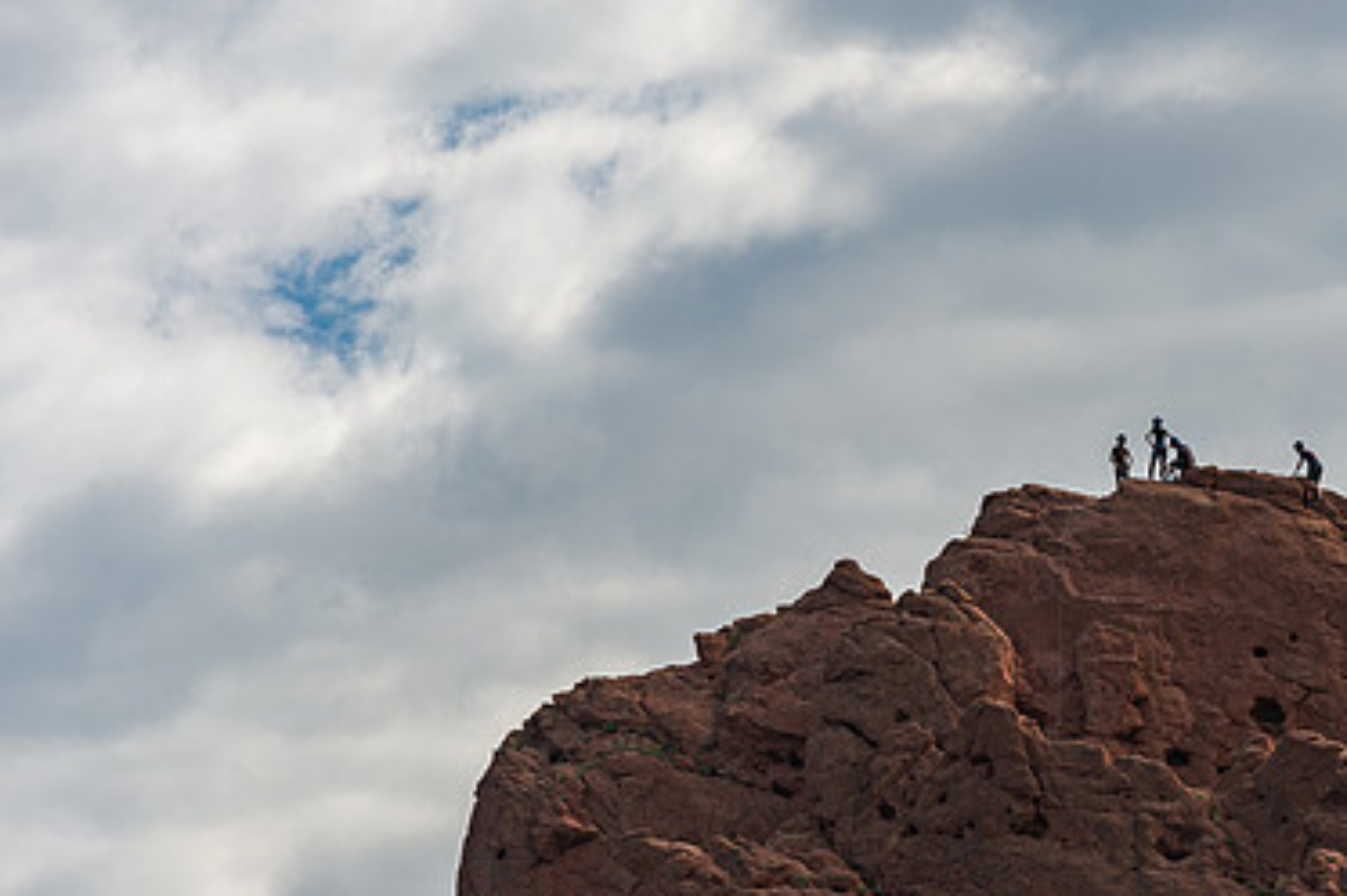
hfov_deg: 6.6
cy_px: 488
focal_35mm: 311
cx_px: 982
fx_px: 11626
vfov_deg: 4.4
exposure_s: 1/800
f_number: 9
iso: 125
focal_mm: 200
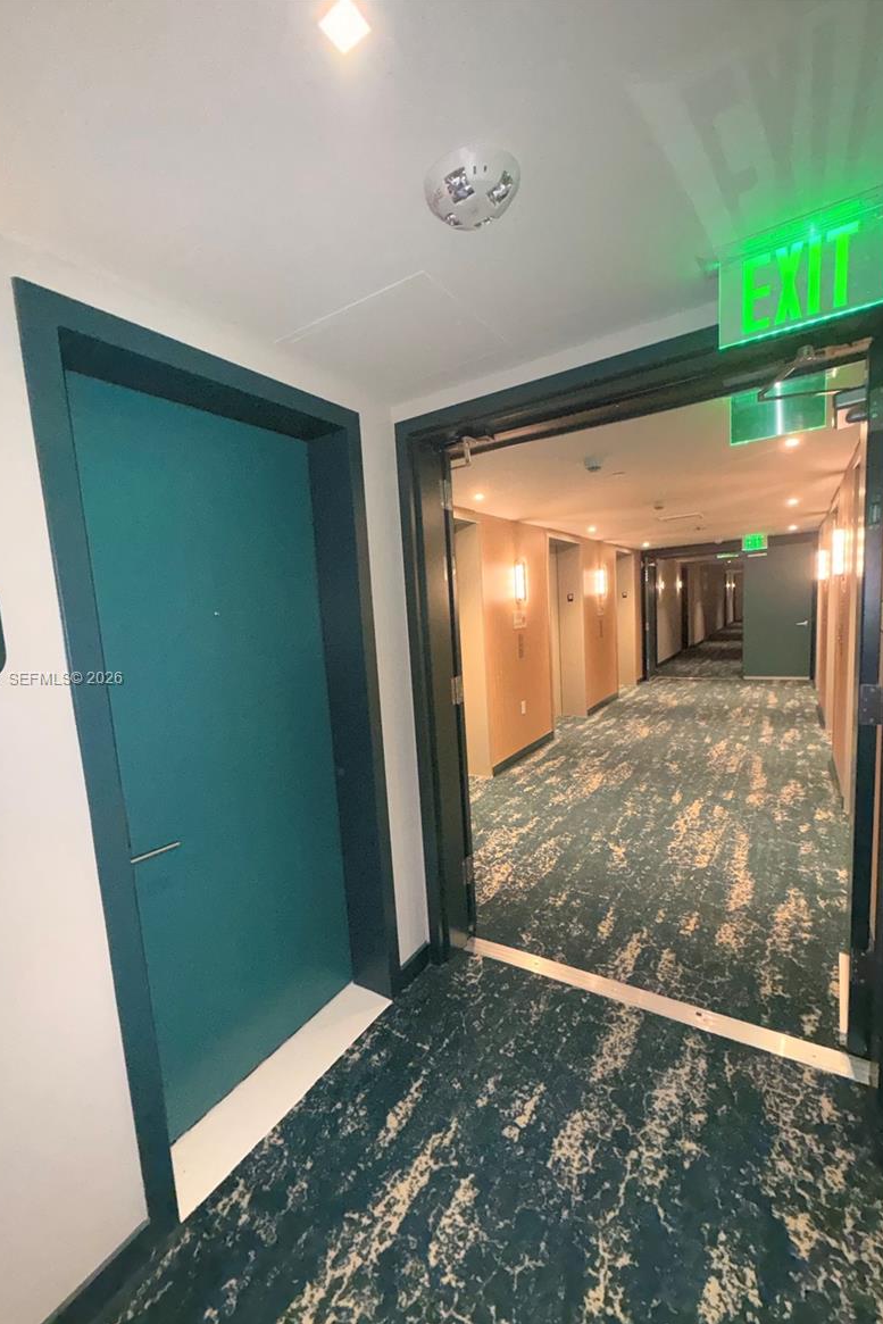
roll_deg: +3.4
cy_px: 680
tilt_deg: -6.3
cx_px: 424
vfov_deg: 100.4
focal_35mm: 15
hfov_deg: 77.3
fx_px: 552
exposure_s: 1/60
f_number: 2.2
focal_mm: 2.22
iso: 1250
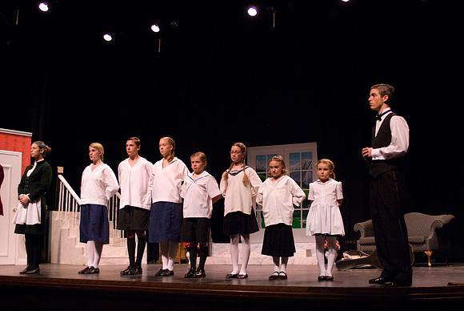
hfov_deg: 46.4
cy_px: 156
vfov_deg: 32.0
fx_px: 542
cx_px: 232
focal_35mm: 42
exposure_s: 1/200
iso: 1600
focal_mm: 28
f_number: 2.8
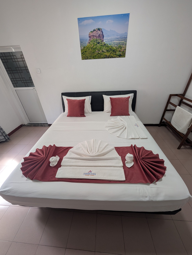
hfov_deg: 94.6
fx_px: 89
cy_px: 128
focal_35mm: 12
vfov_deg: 110.5
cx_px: 96
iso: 35
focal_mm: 2.02
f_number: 1.7
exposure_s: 1/29
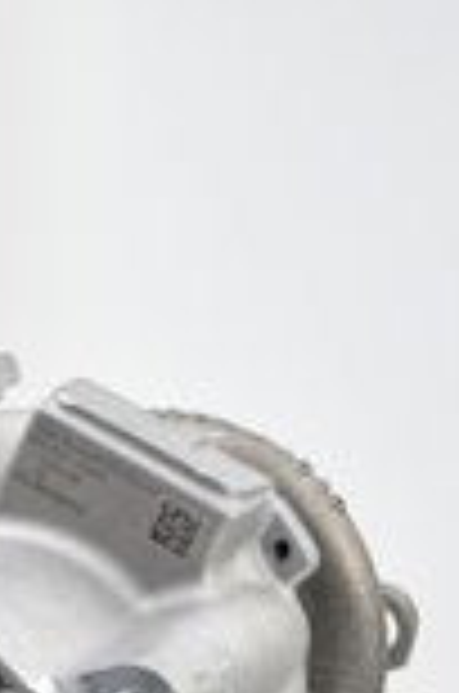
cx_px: -360
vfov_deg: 16.6
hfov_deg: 10.9
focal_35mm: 117
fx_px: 2248
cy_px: 900
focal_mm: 20
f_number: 10
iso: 100
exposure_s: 1/10
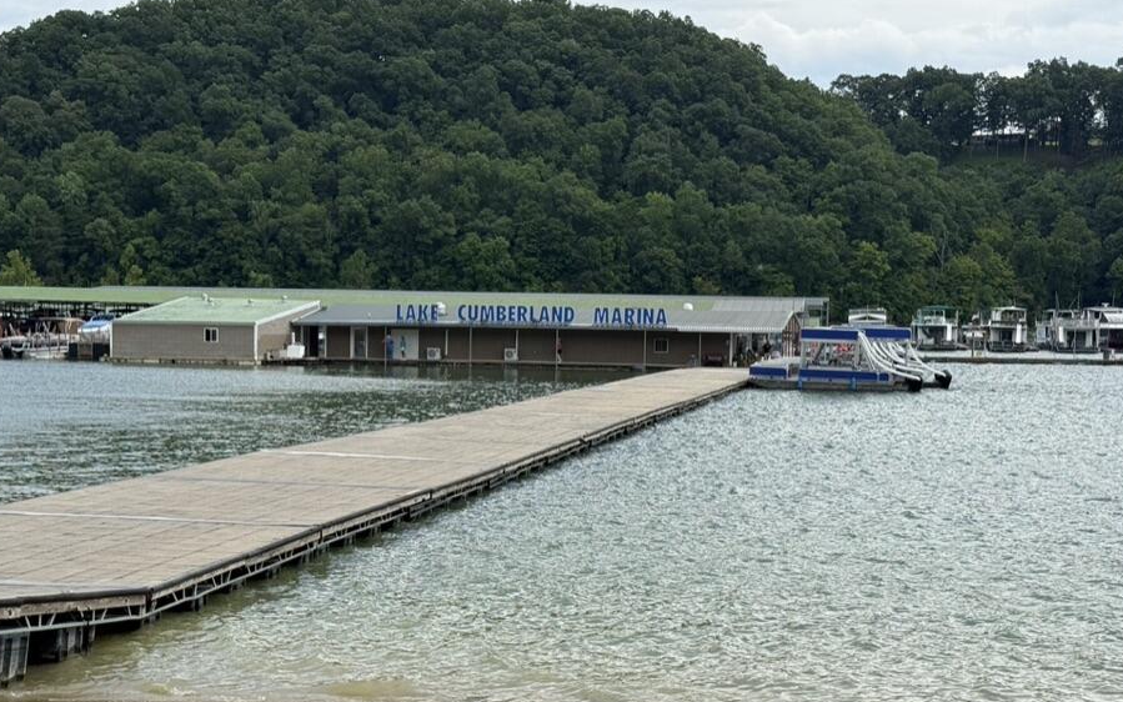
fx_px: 1775
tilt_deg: -2.9
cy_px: 392
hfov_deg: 35.1
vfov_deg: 22.4
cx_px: 582
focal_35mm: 58
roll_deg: -0.8
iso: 100
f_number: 1.78
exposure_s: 1/3891
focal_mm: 6.76
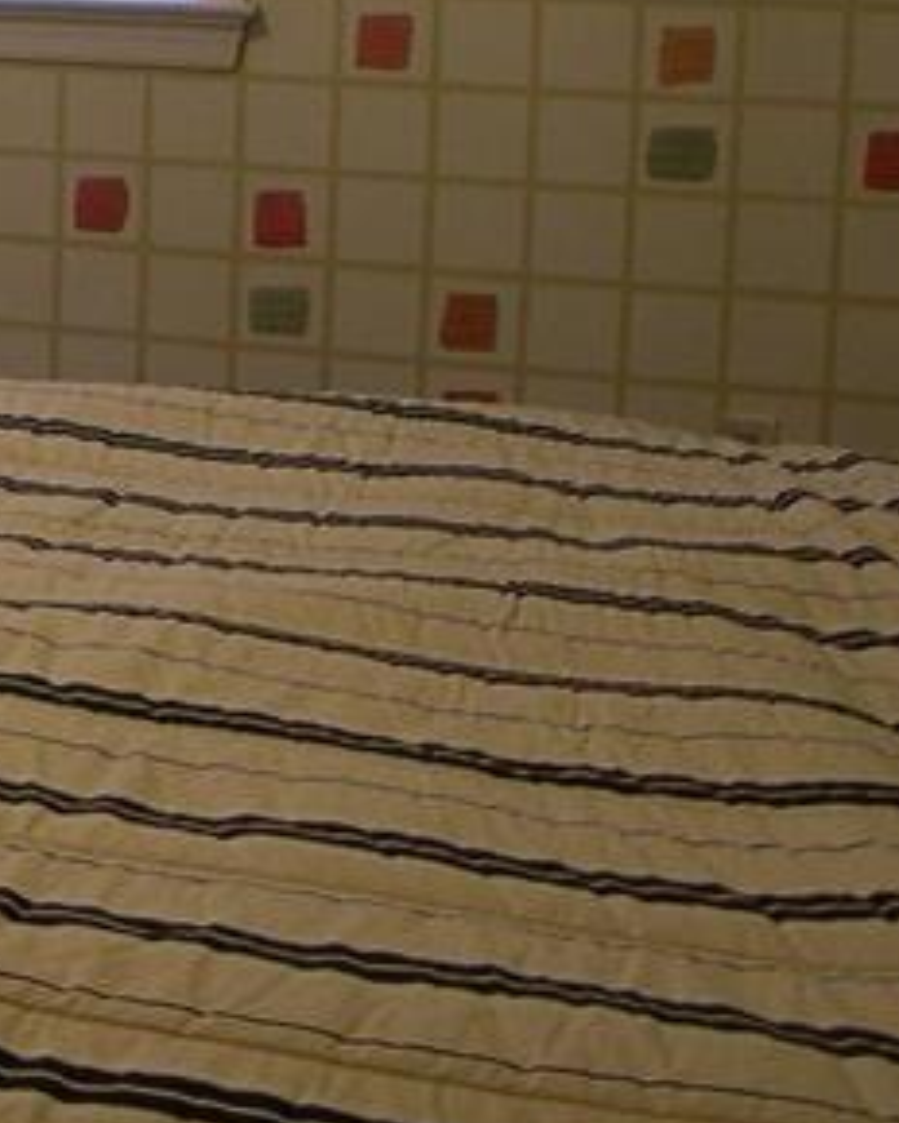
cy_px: 105
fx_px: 4357
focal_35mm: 131
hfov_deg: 10.8
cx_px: -899
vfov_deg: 14.5
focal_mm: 8
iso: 100
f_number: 2.8
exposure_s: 1/9.5
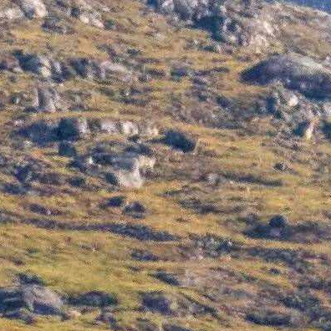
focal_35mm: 563
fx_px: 6091
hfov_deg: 3.1
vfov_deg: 3.1
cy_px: 519
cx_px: -244
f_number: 18
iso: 500
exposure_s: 1/100
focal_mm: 18
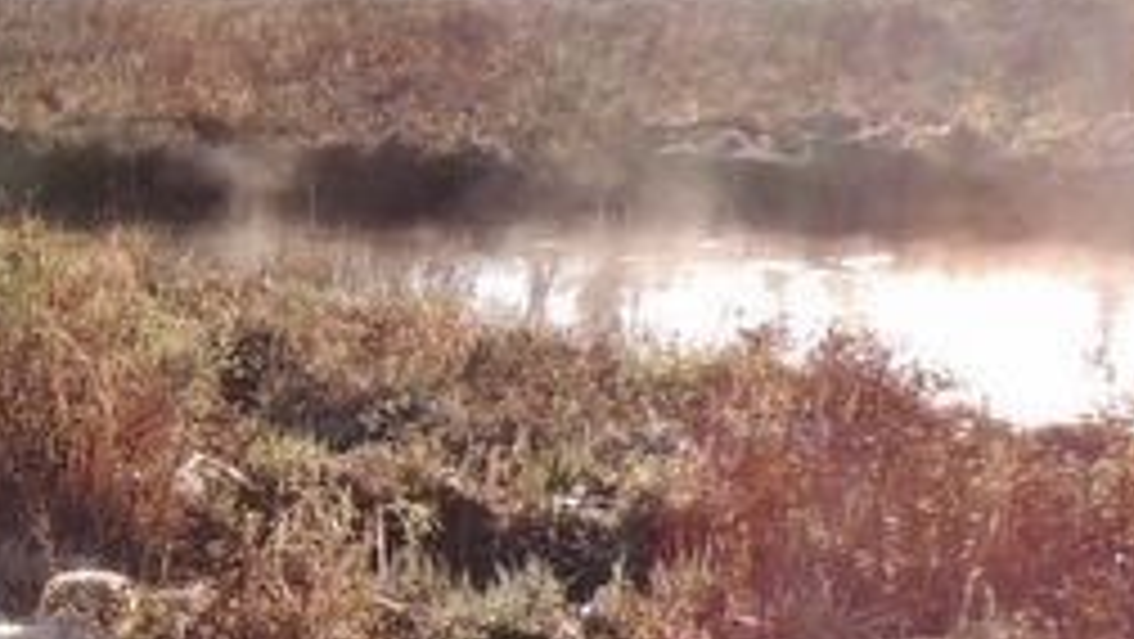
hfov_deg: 22.6
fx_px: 2497
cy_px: 454
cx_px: -382
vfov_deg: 14.5
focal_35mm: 83
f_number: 3
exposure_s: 1/800
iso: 100
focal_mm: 4.3
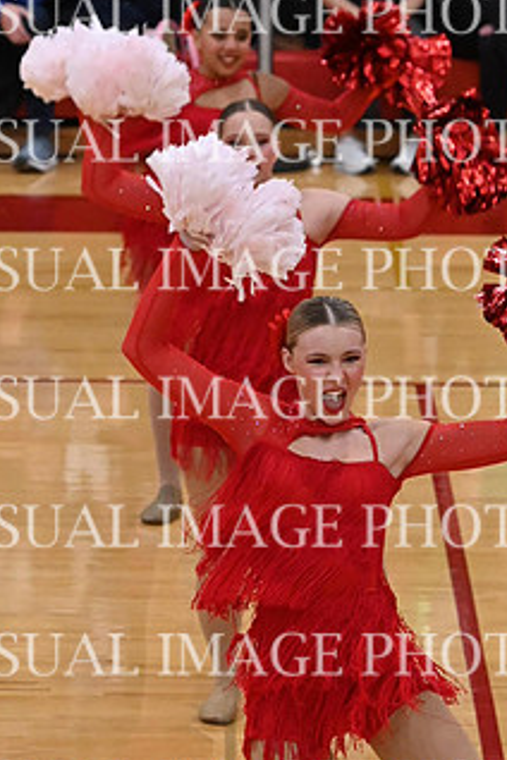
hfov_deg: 4.2
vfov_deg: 6.3
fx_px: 6928
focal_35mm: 328
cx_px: 346
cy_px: 590
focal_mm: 120
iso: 6400
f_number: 4
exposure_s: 1/400
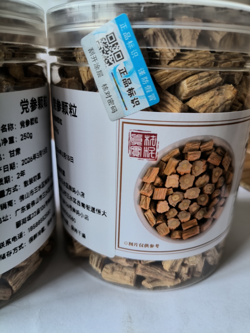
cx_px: 125
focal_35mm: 23
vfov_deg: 73.9
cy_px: 166
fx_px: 221
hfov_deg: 58.9
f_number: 1.79
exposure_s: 1/50
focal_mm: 4.69
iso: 169
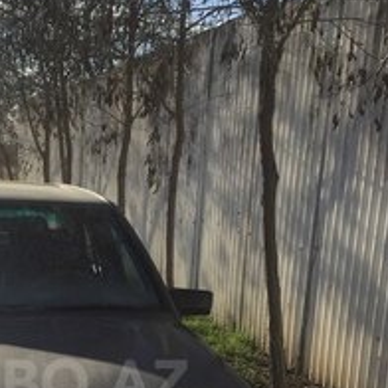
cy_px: 382
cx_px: 36
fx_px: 824
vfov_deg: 25.3
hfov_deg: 25.6
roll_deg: -2.3
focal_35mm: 65
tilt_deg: -13.3
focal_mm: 4.15
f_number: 2.2
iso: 32
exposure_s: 1/1980
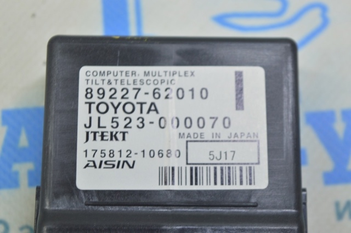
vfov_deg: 16.5
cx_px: 176
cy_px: 116
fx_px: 803
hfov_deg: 24.6
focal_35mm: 82
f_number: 5.6
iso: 400
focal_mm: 55
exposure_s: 1/20
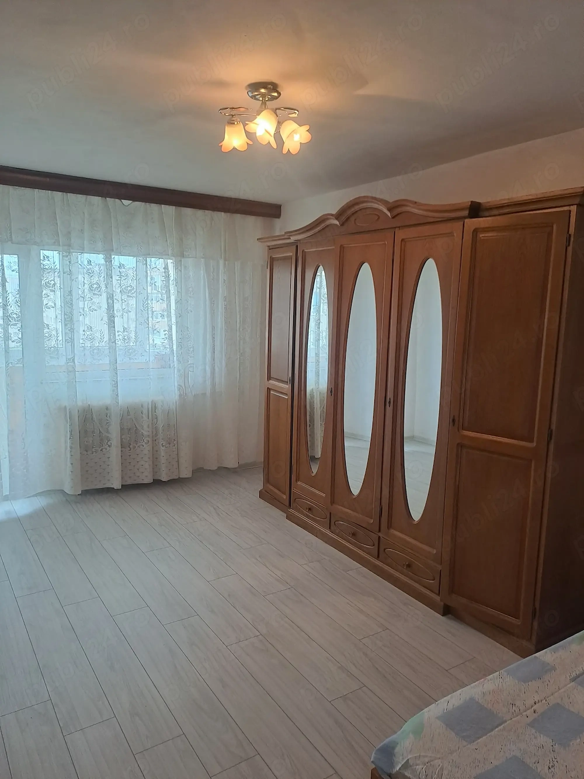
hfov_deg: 54.9
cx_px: 292
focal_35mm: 25
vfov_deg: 69.4
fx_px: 563
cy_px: 390
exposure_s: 1/50
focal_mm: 4.65
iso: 80
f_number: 1.8
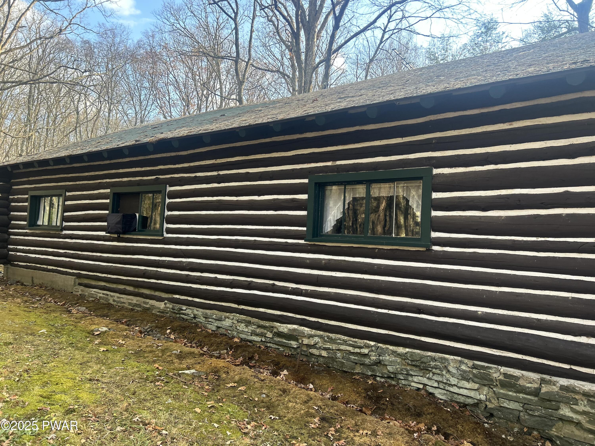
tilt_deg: +1.8
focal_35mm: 26
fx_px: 447
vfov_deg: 53.1
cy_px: 223
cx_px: 298
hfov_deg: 67.3
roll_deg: -2.9
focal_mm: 5.7
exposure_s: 1/224
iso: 50
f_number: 1.5
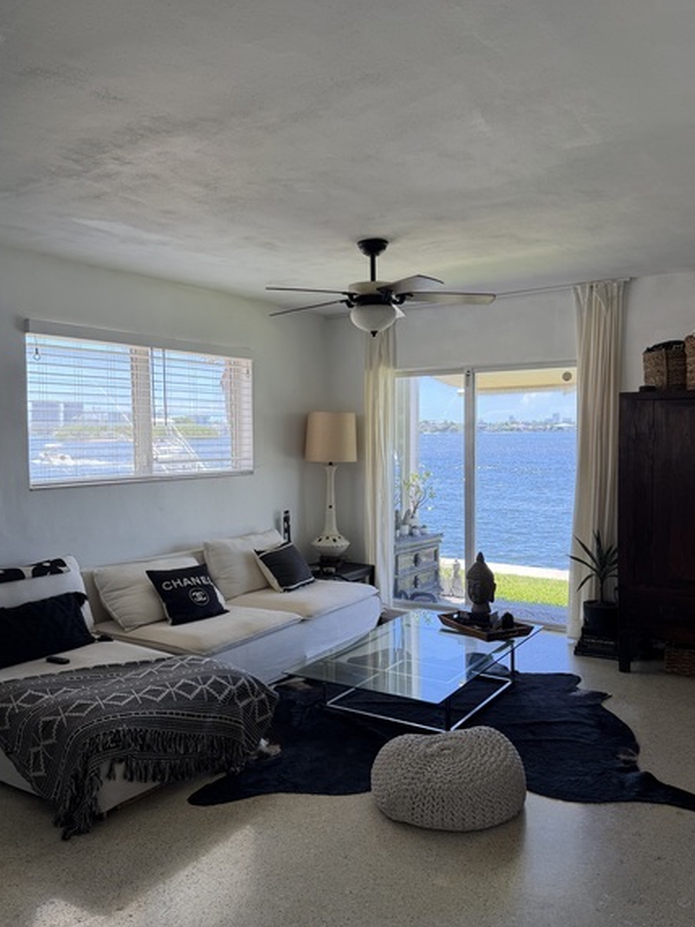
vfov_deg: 63.4
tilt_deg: -2.4
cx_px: 358
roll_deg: +0.3
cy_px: 458
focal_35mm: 28
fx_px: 750
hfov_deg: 49.7
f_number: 1.78
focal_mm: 6.76
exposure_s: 1/185
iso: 80
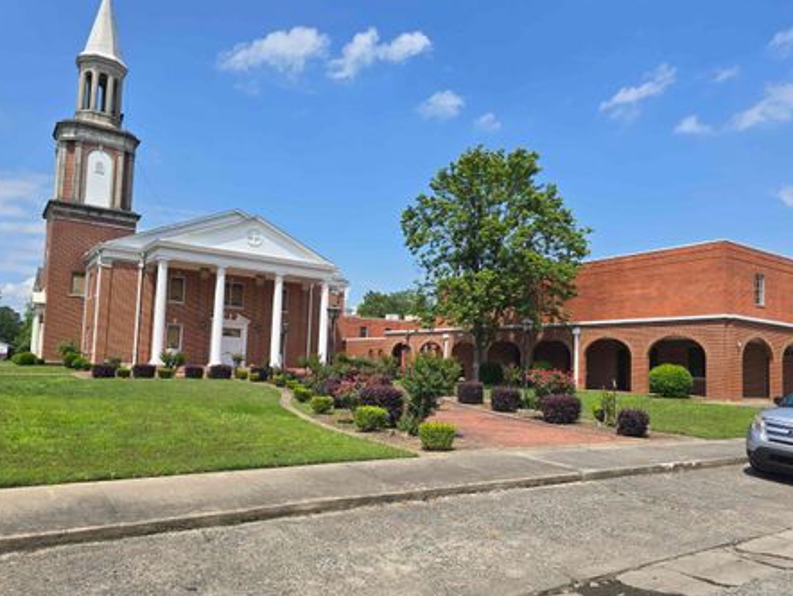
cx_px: 409
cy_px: 315
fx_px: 596
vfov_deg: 53.1
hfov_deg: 67.3
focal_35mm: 26
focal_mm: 6.3
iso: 12
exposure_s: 1/912
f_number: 1.7
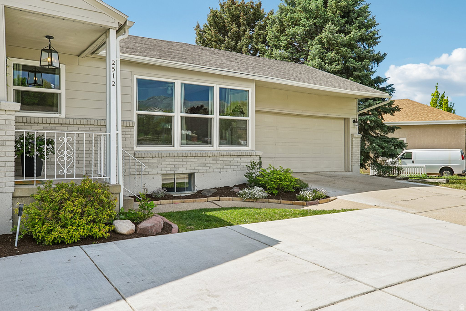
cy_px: 156
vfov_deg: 45.0
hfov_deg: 63.7
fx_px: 375
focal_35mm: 29
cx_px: 233
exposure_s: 1/160
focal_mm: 29
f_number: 8
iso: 100
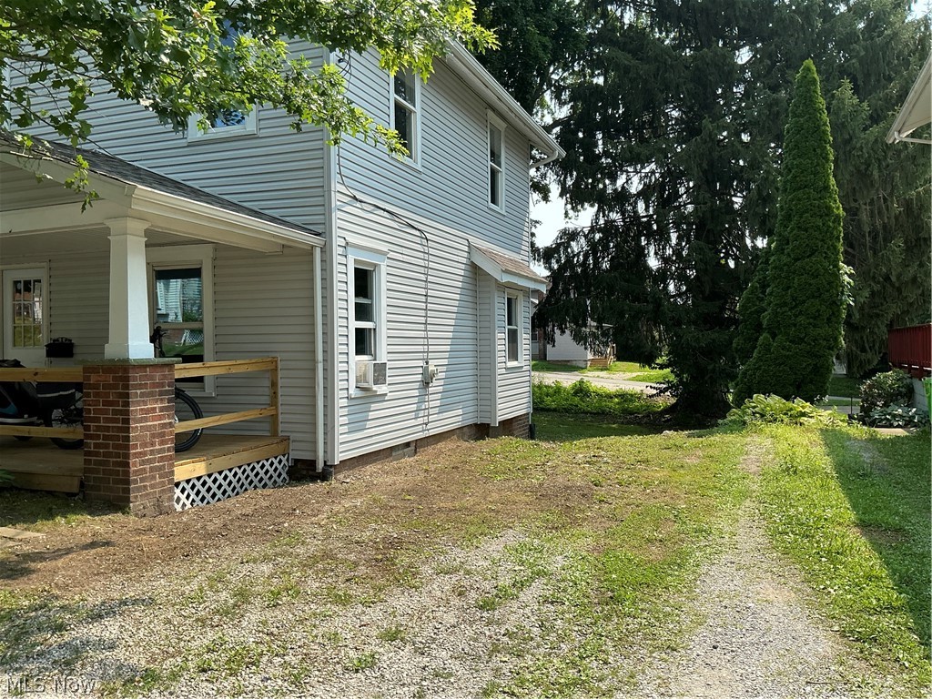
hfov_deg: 63.4
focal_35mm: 28
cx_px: 466
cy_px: 350
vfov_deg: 49.7
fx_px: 754
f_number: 1.8
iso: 25
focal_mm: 3
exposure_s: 1/997
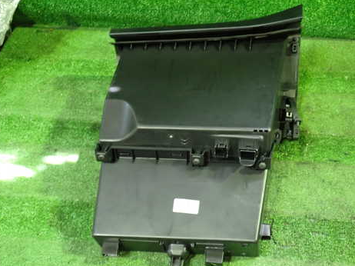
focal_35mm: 39
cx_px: 207
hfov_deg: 47.7
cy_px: 140
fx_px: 400
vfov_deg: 36.8
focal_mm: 5.4
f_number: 2.3
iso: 800
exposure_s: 1/25
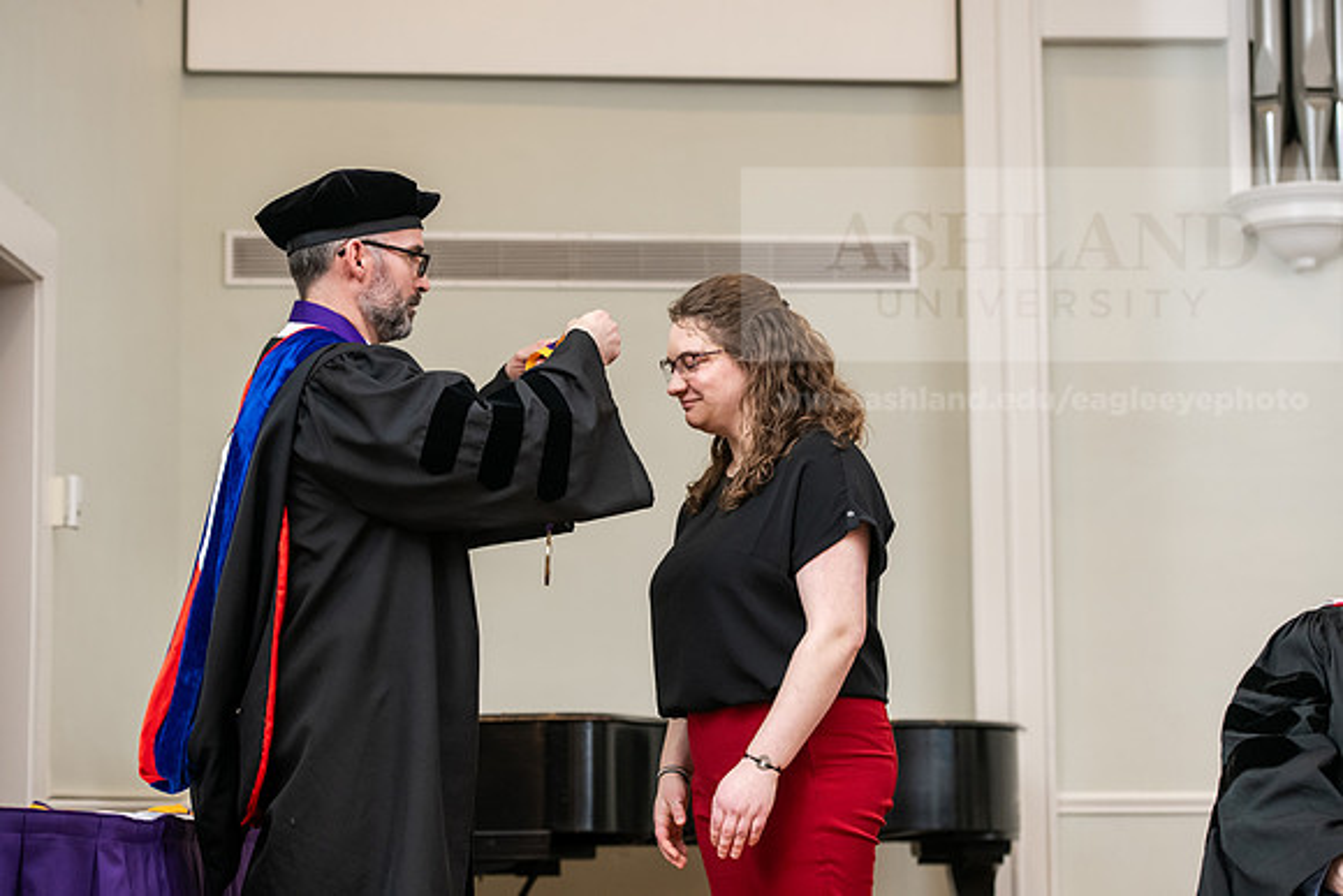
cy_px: 448
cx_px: 672
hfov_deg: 22.6
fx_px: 3358
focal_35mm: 90
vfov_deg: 15.2
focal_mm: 90
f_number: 4.5
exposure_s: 1/200
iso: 1600
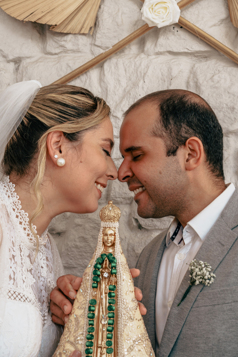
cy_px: 178
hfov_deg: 23.2
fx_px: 580
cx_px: 119
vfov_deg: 34.2
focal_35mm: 58
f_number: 7.1
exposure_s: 1/125
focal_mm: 39
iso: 400
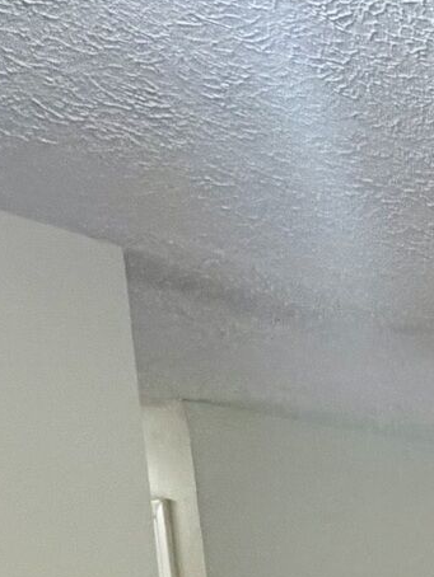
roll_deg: +0.4
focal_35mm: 71
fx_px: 1186
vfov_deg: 22.3
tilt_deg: -11.1
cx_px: 963
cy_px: 878
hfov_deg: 15.0
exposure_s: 1/60
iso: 400
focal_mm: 2.22
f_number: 2.2
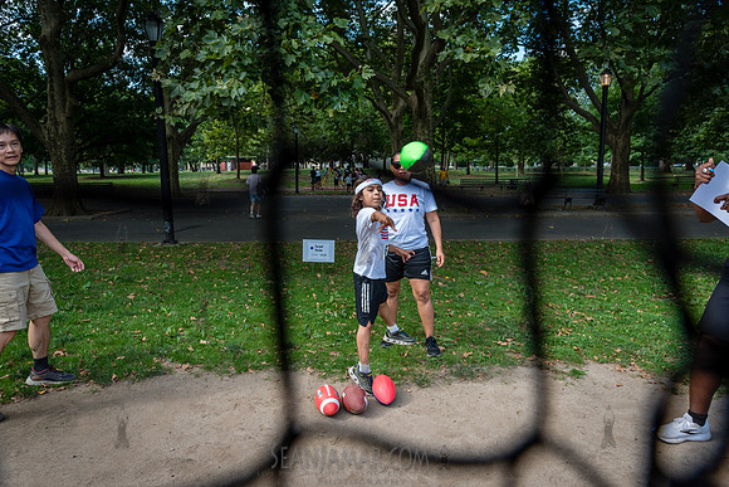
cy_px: 243
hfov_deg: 71.7
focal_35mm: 25
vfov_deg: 51.5
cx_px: 357
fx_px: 504
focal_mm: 24
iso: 200
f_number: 5.6
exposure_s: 1/250
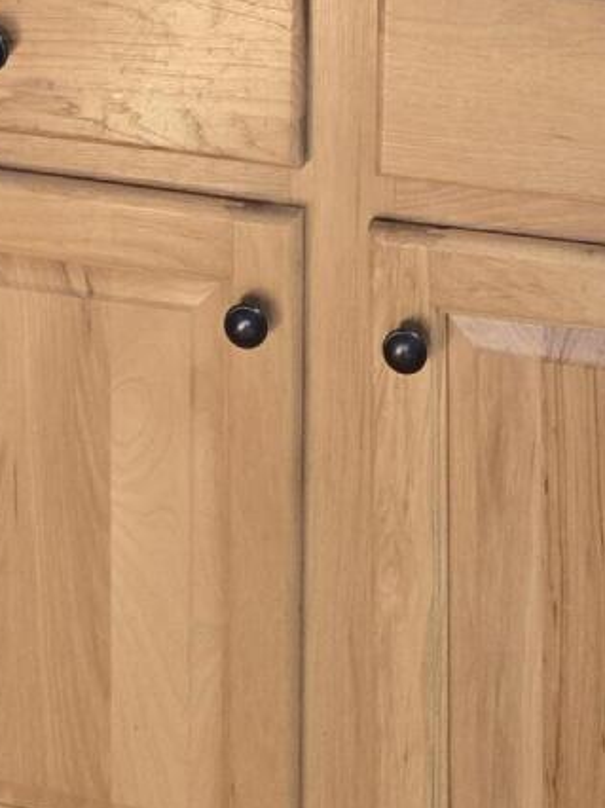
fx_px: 2519
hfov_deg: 13.7
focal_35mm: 108
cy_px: -719
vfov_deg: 15.3
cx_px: 332
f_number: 1.8
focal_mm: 5.4
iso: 250
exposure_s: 1/120
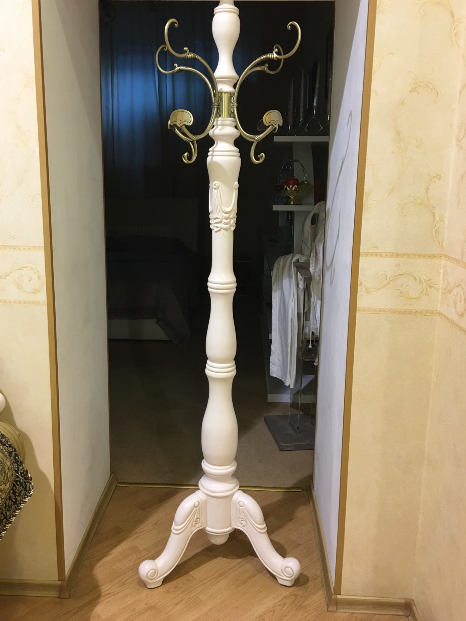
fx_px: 575
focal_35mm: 32
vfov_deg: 56.8
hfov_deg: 44.1
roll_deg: -0.5
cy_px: 285
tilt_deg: -9.9
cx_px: 212
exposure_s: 1/17
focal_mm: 4.15
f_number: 2.2
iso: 50
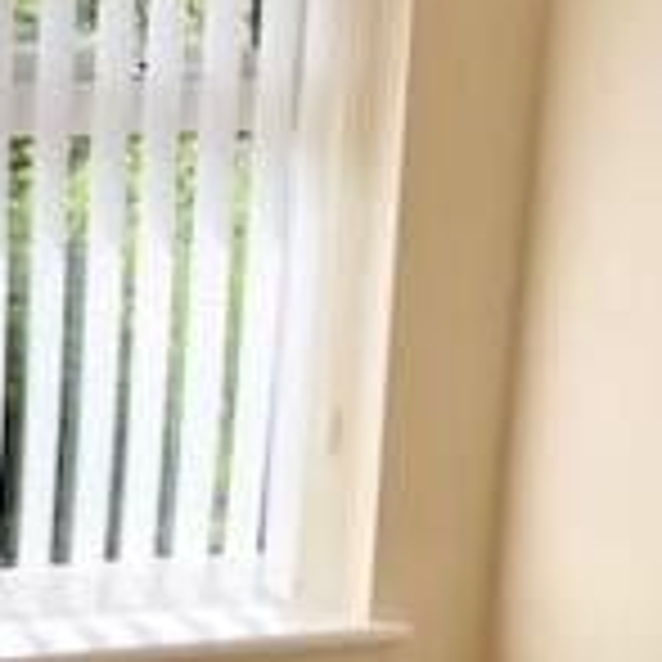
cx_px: -254
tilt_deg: -17.6
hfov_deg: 16.5
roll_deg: +0.7
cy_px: 682
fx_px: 2120
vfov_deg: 17.3
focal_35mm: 98
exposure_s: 1/615
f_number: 1.8
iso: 20
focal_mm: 3.99
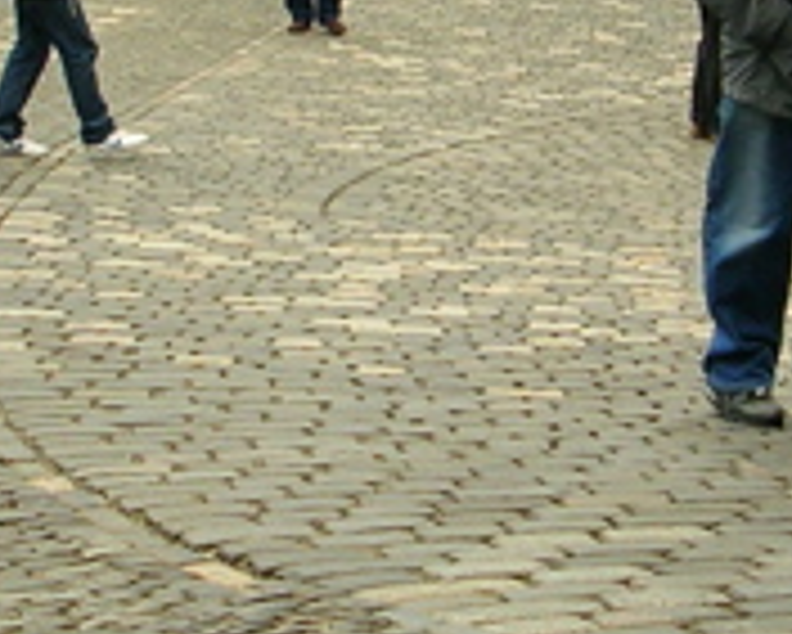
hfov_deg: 14.2
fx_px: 3166
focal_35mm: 135
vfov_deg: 11.4
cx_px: 518
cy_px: 171
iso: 50
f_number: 2.8
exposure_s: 1/172
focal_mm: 5.8
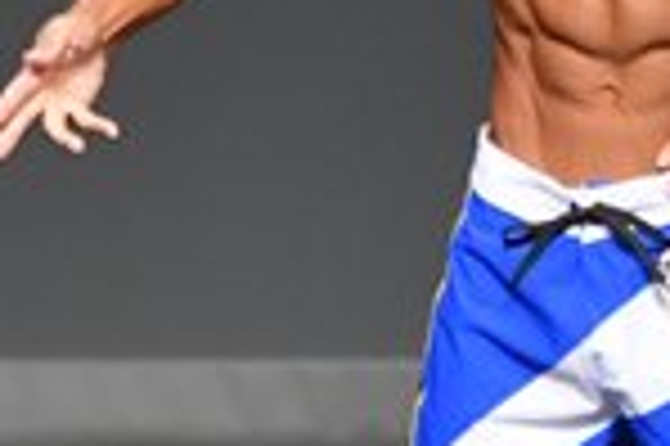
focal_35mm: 1637
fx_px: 30433
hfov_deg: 1.3
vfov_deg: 0.8
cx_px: 663
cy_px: 270
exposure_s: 1/400
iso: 2500
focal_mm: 210
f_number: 5.6
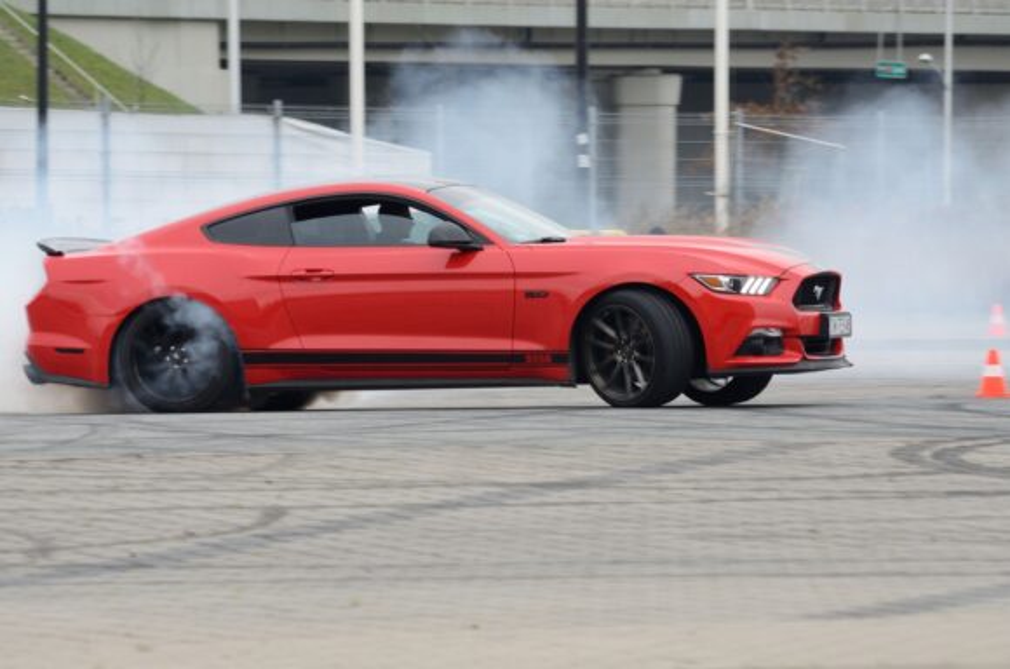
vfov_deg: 5.4
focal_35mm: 255
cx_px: 505
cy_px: 334
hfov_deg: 8.1
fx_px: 7138
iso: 400
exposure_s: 1/160
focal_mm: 170
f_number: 6.3
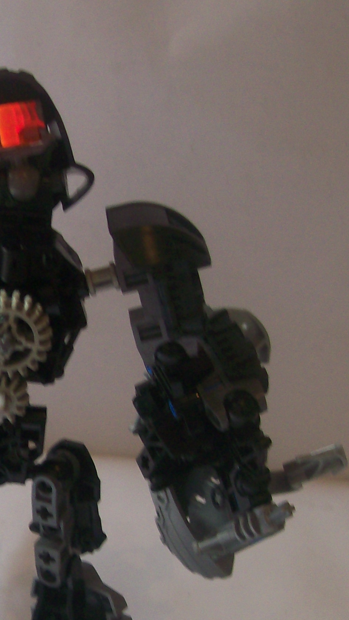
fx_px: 1185
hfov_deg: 16.1
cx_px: -72
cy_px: 391
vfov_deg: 29.2
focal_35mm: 72
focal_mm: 6
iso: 80
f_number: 2.7
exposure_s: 1/35.9
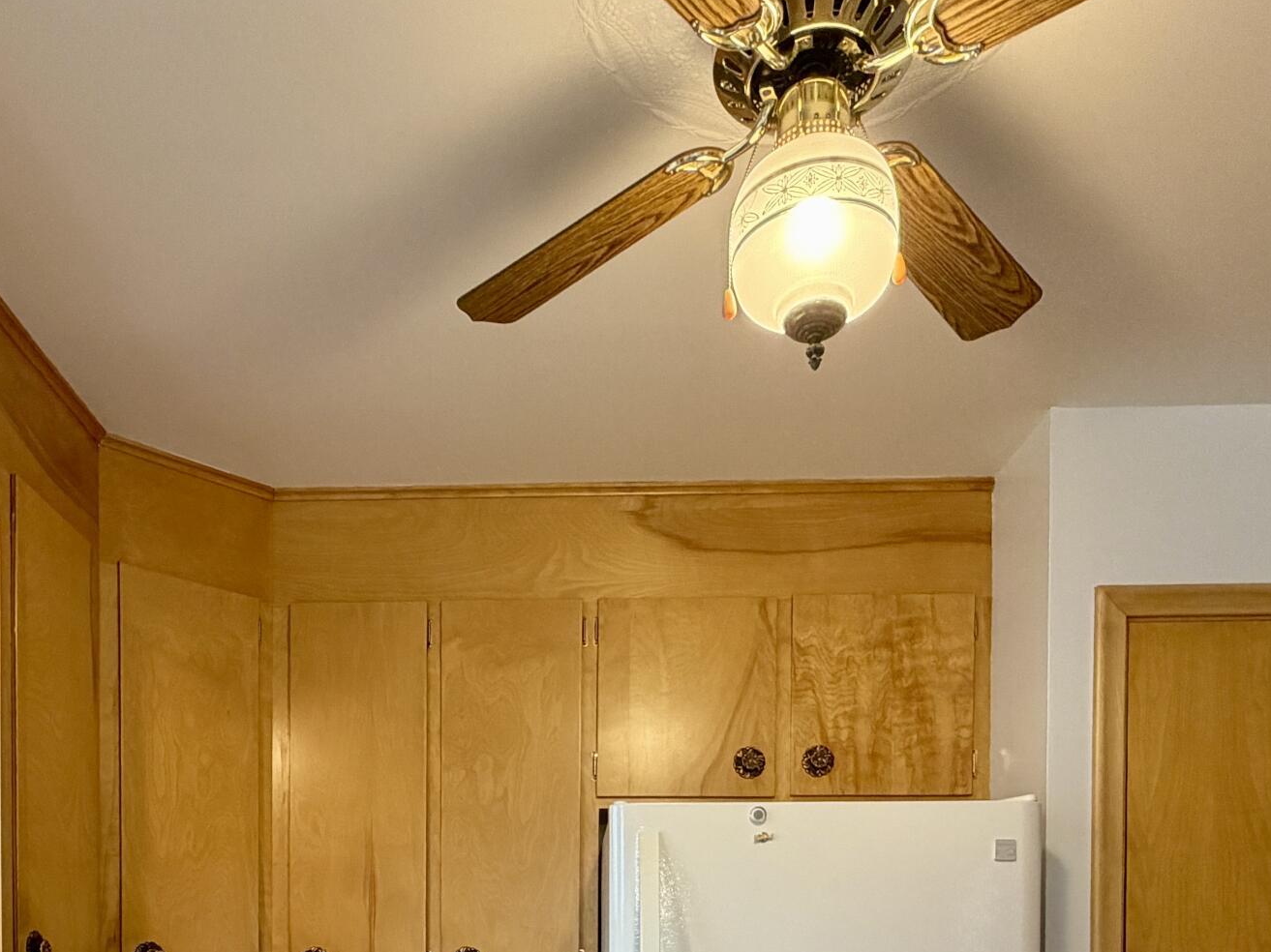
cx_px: 532
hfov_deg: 56.5
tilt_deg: -0.6
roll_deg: +0.3
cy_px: 1018
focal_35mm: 32
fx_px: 1175
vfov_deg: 37.7
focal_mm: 2.22
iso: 250
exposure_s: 1/60
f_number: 2.2
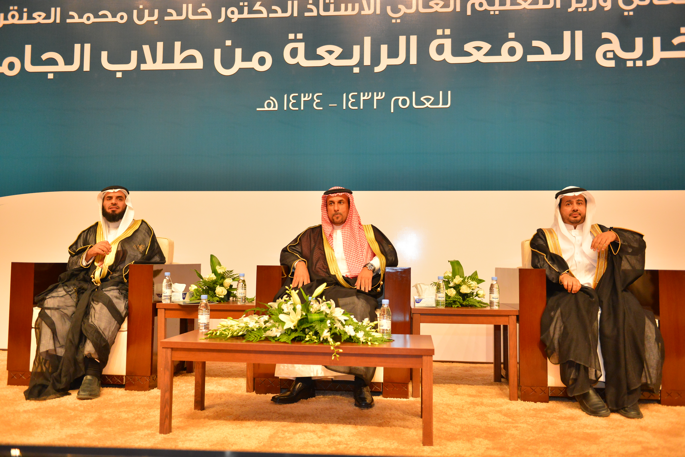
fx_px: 647
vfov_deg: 38.9
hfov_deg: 55.8
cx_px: 342
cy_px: 228
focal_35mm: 34
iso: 2000
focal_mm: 34
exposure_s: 1/250
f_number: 2.8
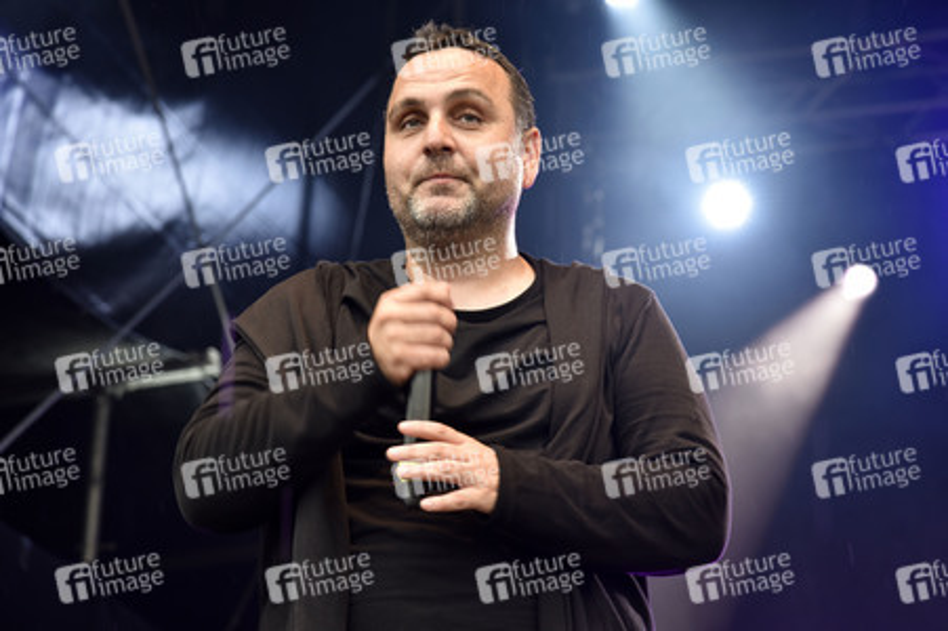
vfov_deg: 11.4
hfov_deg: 17.1
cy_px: 316
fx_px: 3158
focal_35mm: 120
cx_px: 474
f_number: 6.3
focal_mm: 120
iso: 640
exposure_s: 1/125
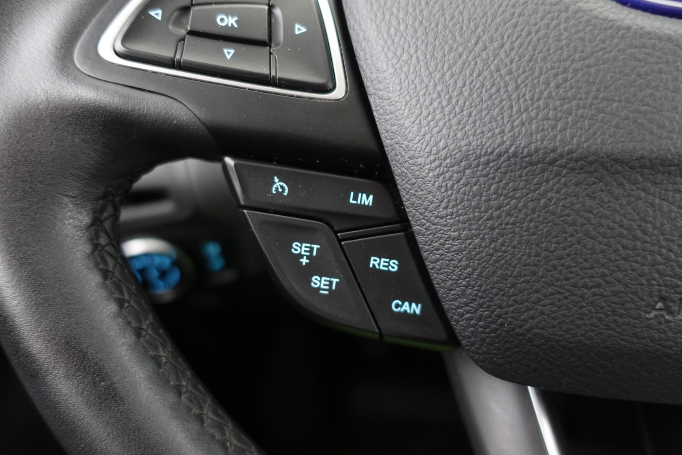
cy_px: 228
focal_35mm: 24
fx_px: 455
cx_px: 341
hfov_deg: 73.7
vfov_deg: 53.1
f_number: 1.8
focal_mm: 9.4
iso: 800
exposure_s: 1/8
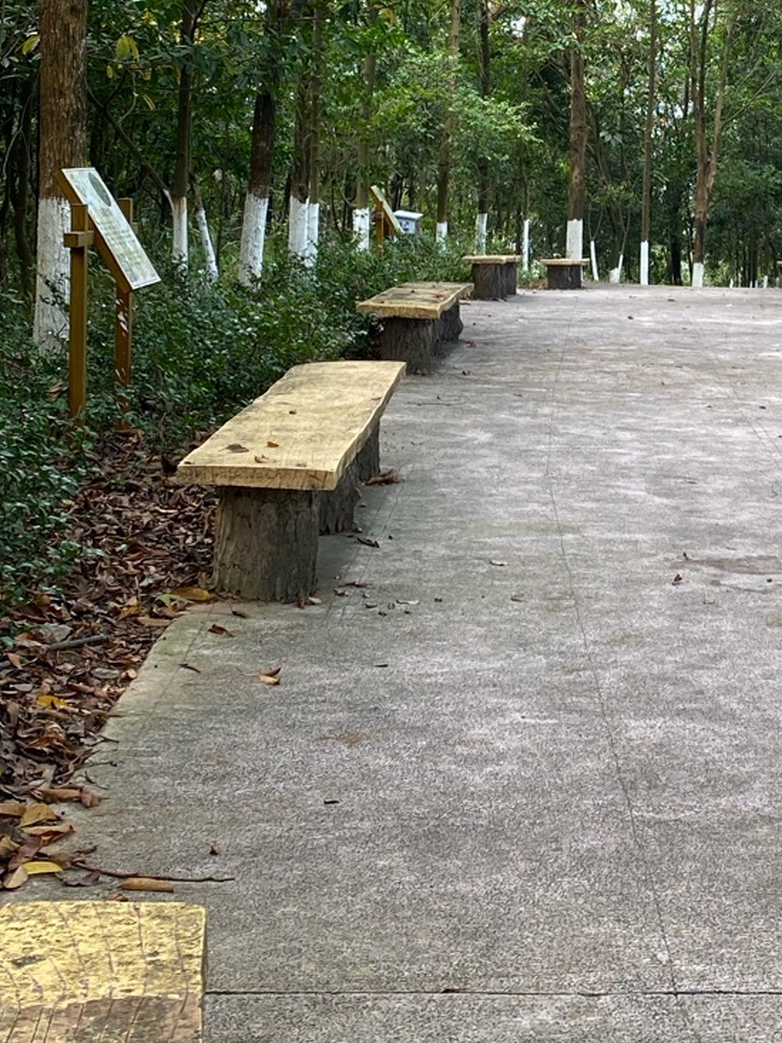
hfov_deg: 20.3
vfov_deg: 26.8
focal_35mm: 71
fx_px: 2139
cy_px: 188
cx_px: 715
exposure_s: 1/122
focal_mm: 4.25
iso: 32
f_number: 1.8
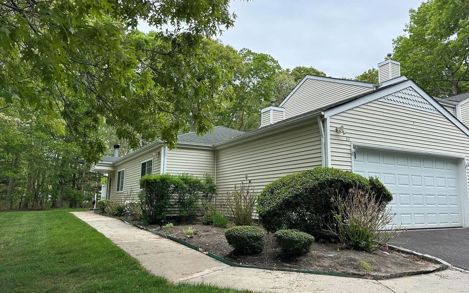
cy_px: 144
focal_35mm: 27
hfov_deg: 68.4
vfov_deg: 46.0
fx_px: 345
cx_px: 243
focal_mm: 6.86
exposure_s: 1/999
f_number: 1.78
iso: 80
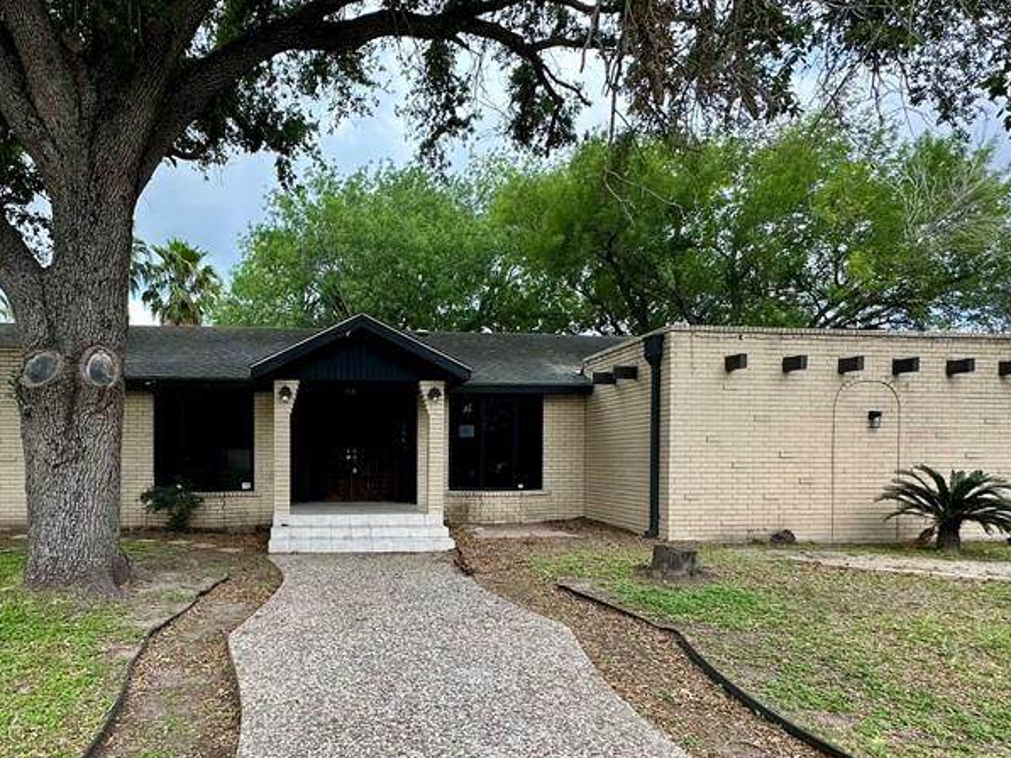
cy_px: 474
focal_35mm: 24
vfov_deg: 56.2
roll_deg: -0.5
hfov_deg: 70.7
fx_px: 701
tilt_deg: -1.1
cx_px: 393
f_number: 2.2
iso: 40
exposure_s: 1/392
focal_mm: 2.22
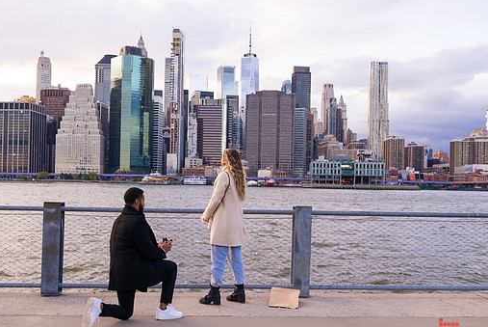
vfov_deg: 33.4
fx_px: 543
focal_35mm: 40
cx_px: 228
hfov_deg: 48.4
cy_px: 182
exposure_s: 1/200
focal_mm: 35
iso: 250
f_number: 4
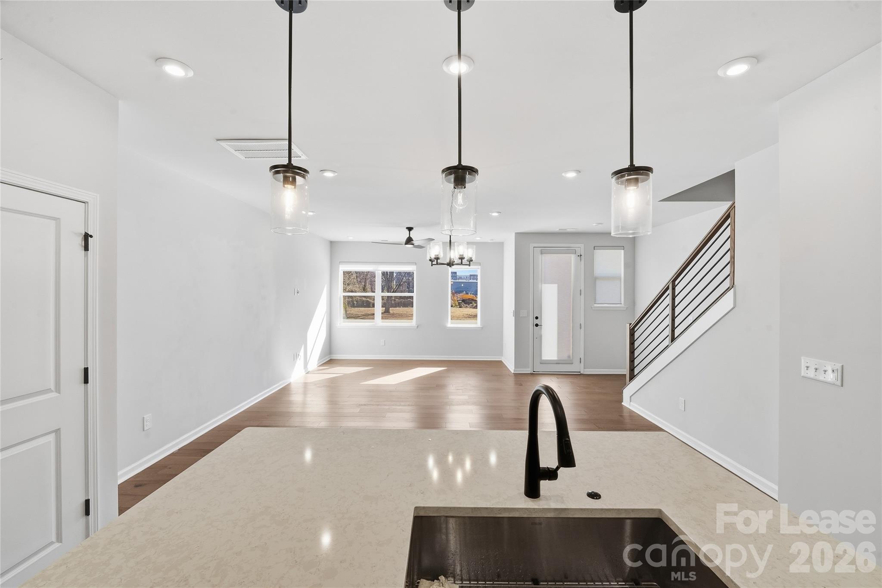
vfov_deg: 81.2
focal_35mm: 14
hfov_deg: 104.3
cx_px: 441
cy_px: 294
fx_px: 343
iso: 400
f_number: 11
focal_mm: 14
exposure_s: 1/200
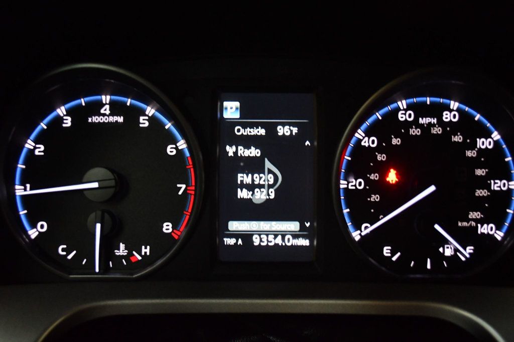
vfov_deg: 36.8
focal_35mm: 36
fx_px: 514
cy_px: 171
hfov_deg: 53.1
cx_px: 257
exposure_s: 1/60
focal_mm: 24
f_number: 4
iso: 5000
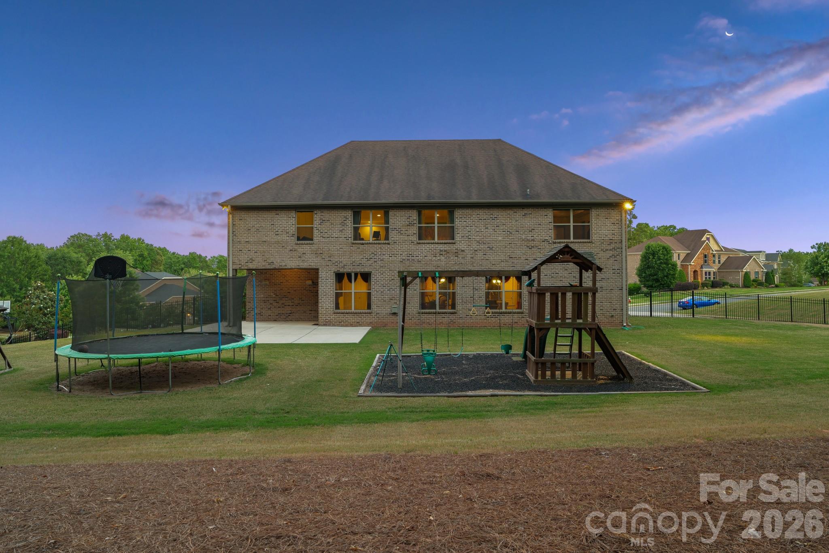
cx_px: 414
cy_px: 276
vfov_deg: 53.1
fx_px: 553
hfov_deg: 73.7
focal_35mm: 24
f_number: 8
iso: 800
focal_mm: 24
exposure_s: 1/2
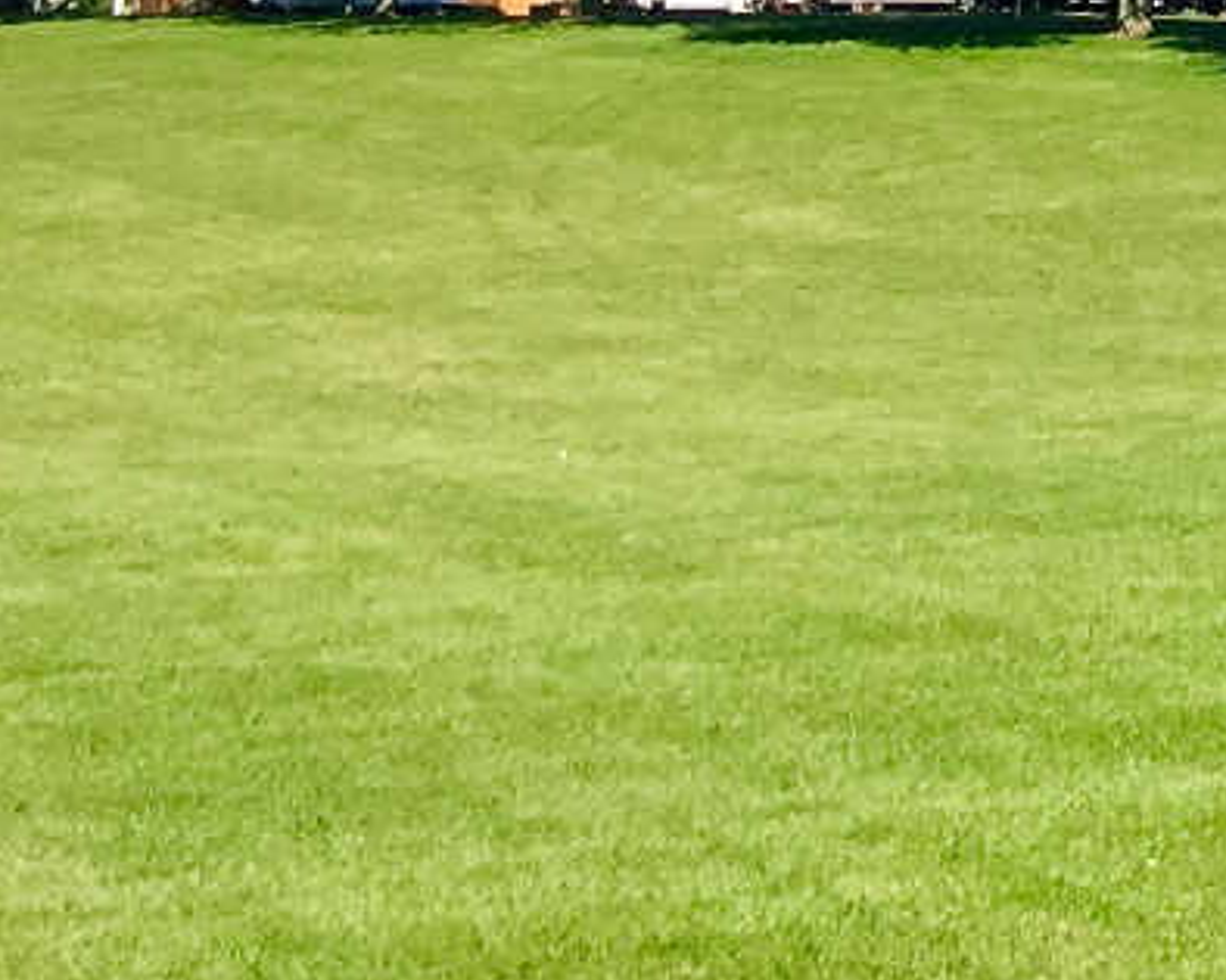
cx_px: 3081
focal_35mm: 147
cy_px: -806
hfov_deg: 10.8
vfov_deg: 9.9
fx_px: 5333
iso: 25
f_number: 2.2
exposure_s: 1/1326
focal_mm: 4.2
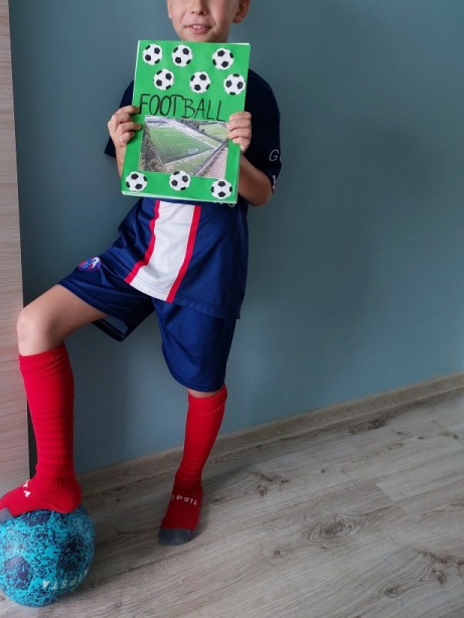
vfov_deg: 59.2
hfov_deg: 46.6
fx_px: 536
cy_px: 236
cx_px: 187
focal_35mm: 30
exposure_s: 1/50
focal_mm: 5.23
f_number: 1.8
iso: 400
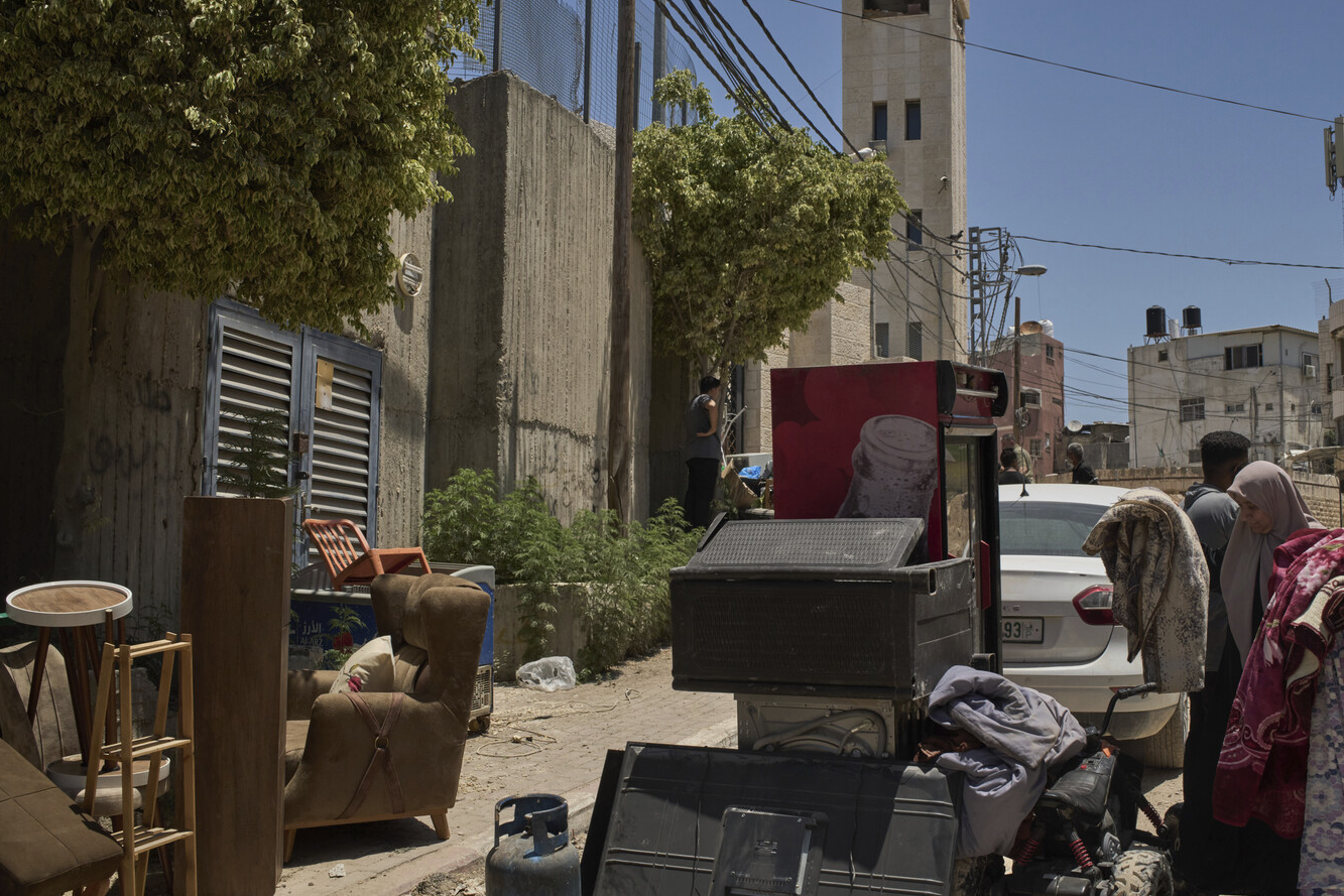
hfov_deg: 46.3
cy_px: 464
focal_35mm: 42
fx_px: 1568
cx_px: 756
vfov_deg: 31.9
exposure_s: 1/2000
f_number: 9
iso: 500
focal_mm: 35
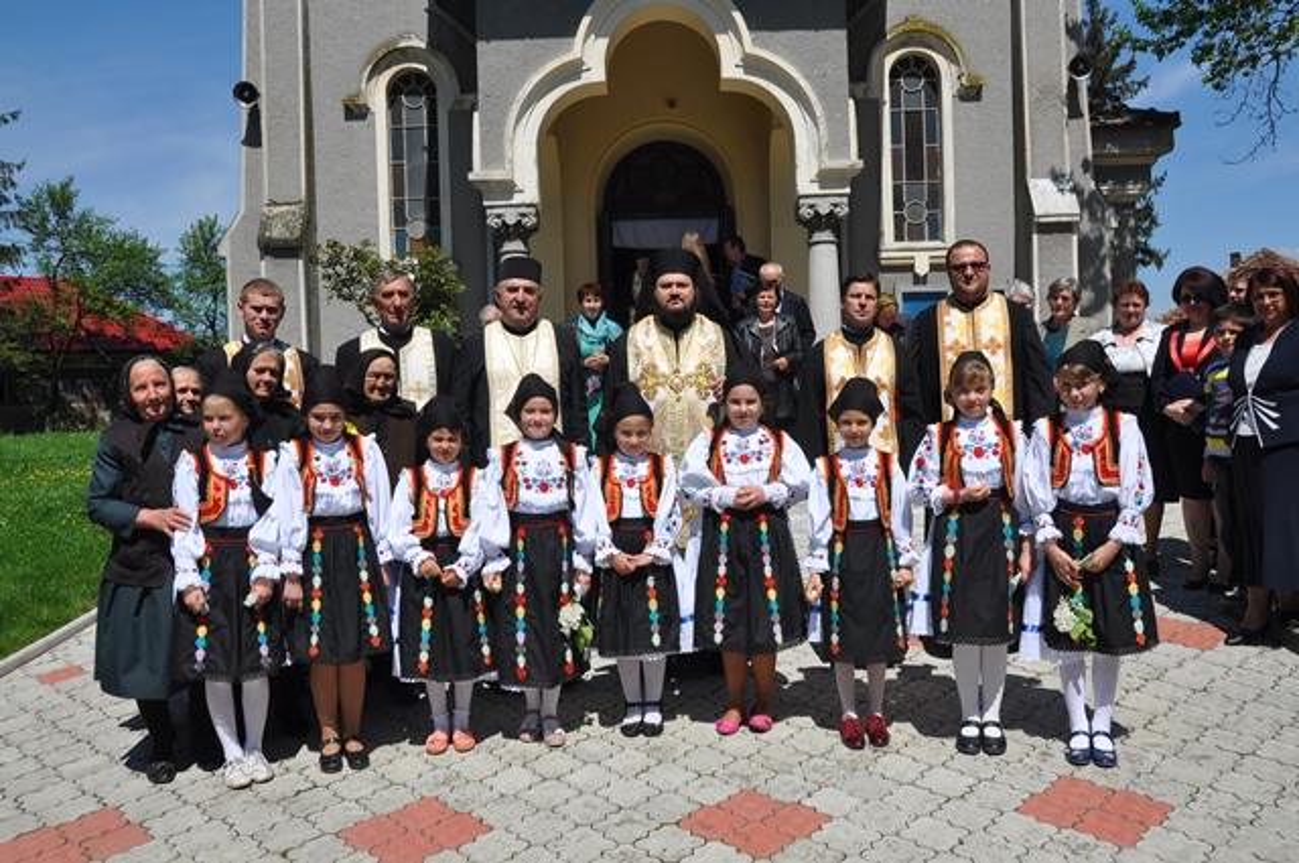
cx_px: 650
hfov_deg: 53.2
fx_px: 1297
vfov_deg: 36.8
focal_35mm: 36
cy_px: 432
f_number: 10
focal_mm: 24
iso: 200
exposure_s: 1/400
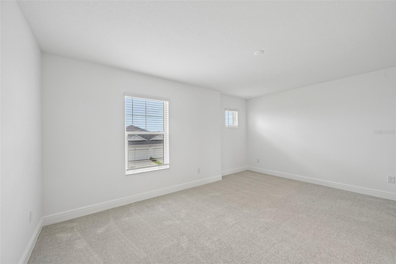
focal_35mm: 14
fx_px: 154
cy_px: 132
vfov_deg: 81.2
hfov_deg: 104.3
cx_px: 198
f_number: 8
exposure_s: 1/100
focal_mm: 14
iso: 400
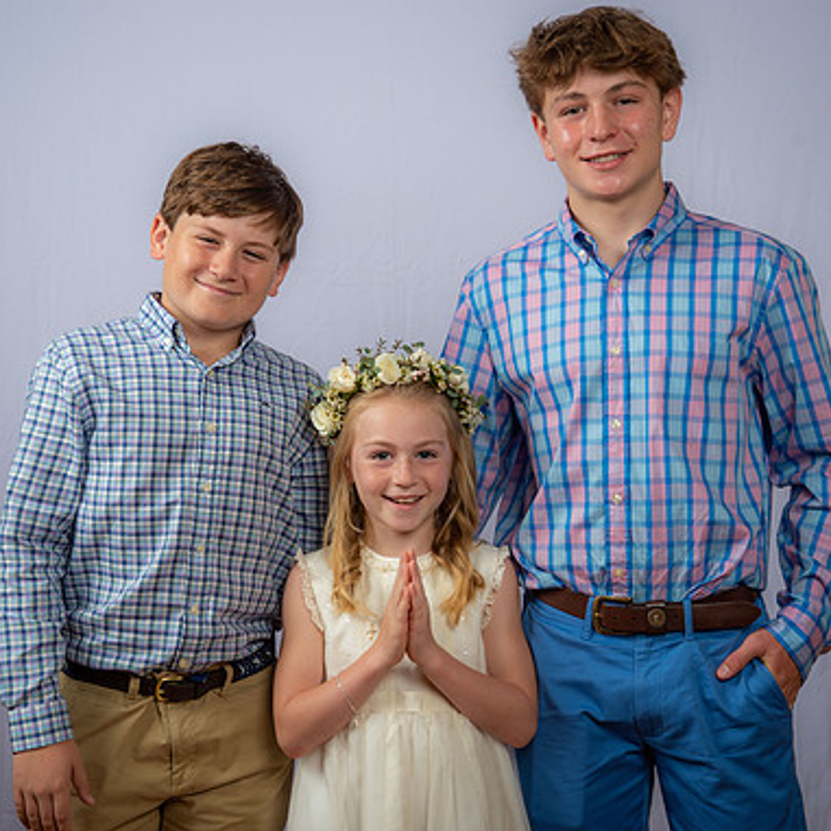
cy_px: 414
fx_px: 2037
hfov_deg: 23.1
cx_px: 410
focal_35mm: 75
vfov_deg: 23.1
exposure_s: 1/160
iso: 250
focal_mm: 58
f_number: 6.3
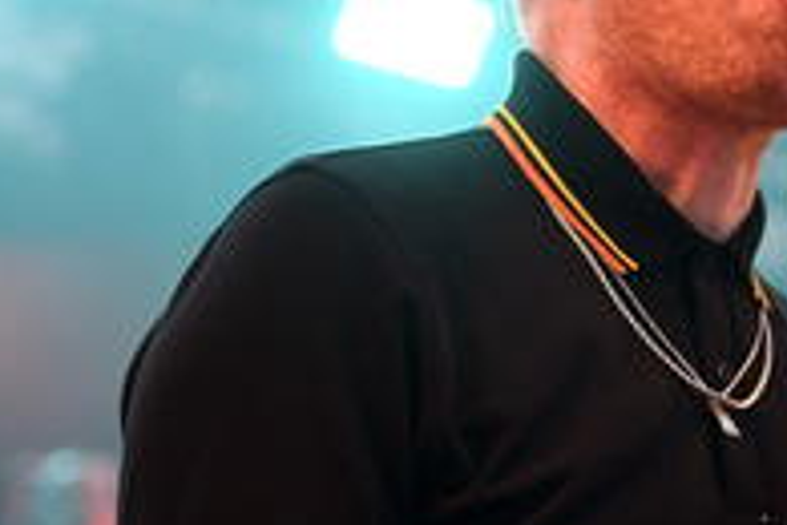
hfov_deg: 12.5
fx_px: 3541
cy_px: 182
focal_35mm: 162
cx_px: 797
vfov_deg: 8.5
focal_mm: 70
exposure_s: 1/500
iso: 800
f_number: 3.2
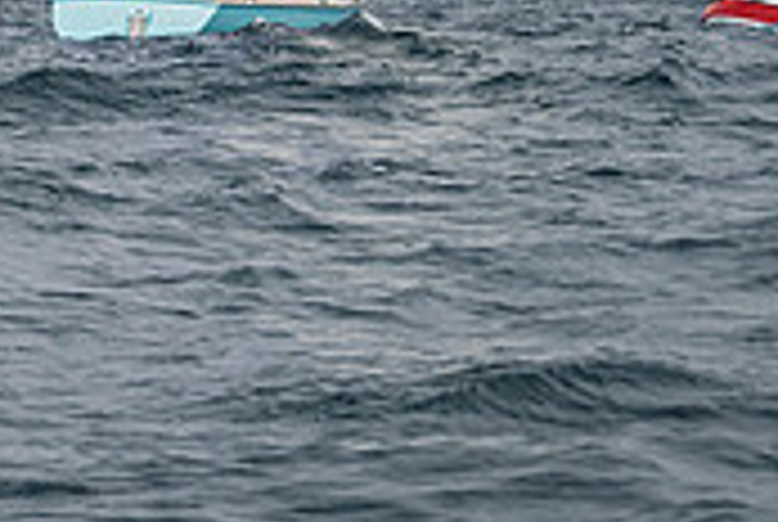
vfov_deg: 5.4
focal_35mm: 252
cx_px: -414
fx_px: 5455
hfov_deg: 8.0
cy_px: -340
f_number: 6.3
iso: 160
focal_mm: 73
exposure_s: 1/640
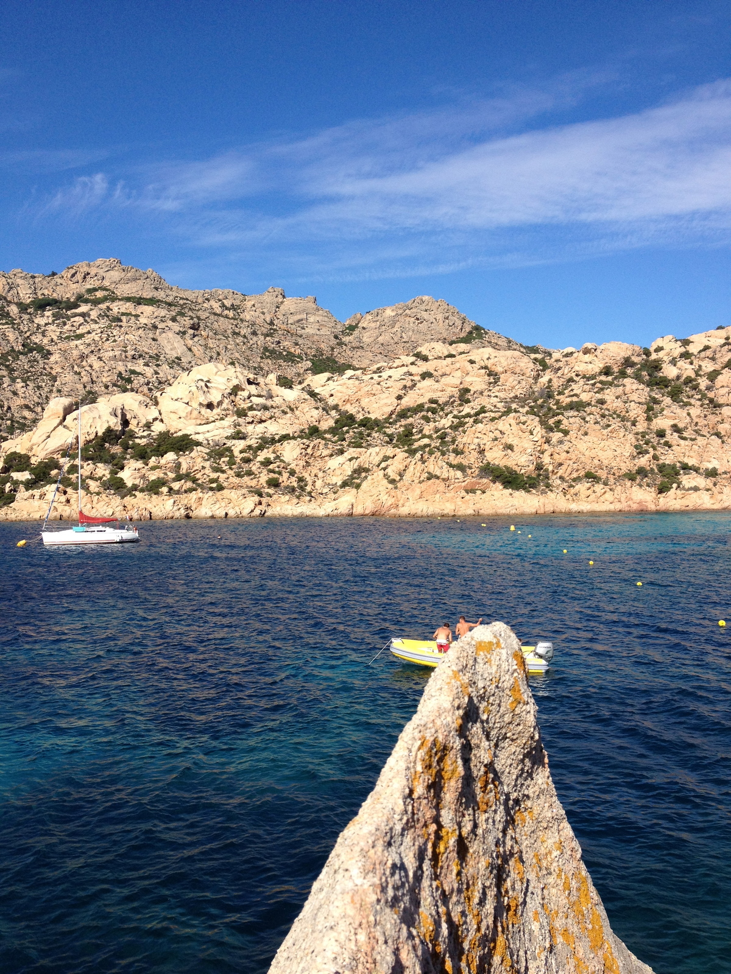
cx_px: 366
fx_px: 985
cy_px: 487
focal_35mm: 35
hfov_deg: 40.7
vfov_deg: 52.6
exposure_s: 1/1972
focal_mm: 4.28
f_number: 2.4
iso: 64
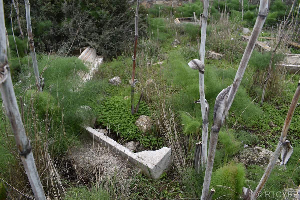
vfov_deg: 48.0
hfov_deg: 67.4
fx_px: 225
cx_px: 150
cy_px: 100
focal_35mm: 27
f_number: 6.3
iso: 200
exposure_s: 1/250
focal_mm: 18
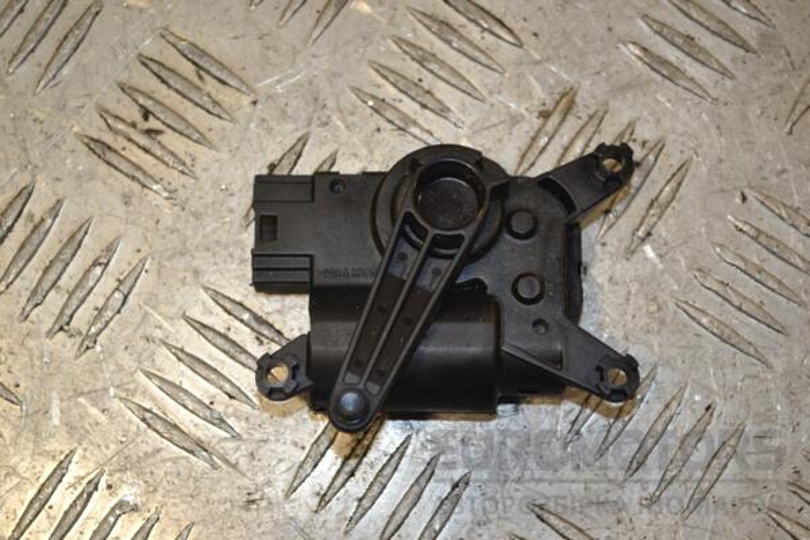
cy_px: 270
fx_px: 1856
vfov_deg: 16.6
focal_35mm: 82
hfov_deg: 24.6
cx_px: 405
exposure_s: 1/200
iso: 400
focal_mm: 55
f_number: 5.6
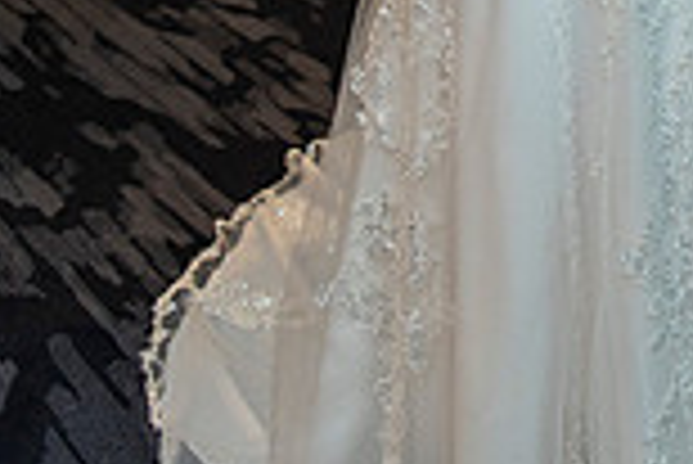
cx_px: 632
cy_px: -311
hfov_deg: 27.7
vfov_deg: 16.9
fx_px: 1349
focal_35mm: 70
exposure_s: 1/125
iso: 900
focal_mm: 24
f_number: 2.8
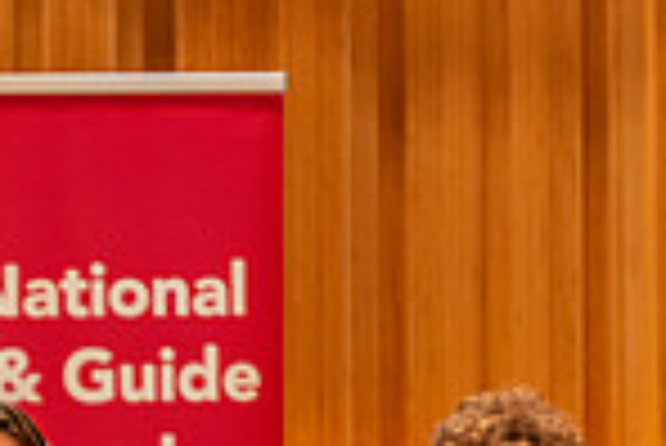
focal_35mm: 784
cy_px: 633
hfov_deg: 2.6
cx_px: -45
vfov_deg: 1.8
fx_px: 14518
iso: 2000
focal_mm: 200
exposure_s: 1/125
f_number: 2.8
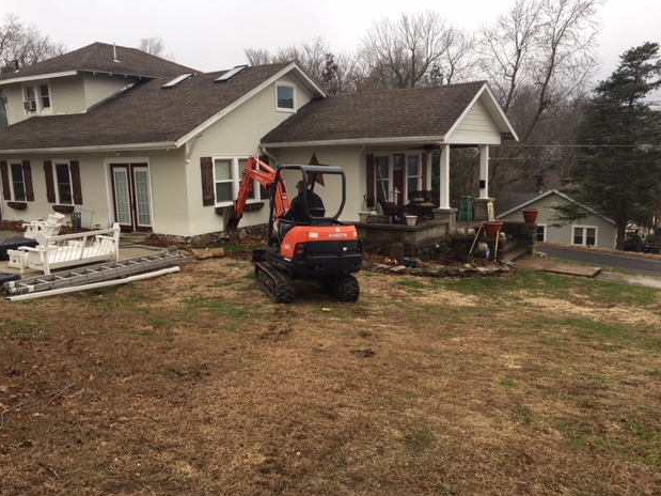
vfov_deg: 46.8
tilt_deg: -8.5
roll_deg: +0.5
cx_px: 320
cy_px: 251
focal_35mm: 30
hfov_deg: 60.0
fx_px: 573
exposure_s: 1/120
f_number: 2.2
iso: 40
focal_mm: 4.15
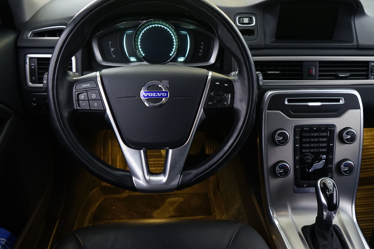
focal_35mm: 34
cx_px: 200
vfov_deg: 38.9
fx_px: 353
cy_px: 119
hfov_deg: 55.7
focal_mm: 28
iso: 1600
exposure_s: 1/6
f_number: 4.5
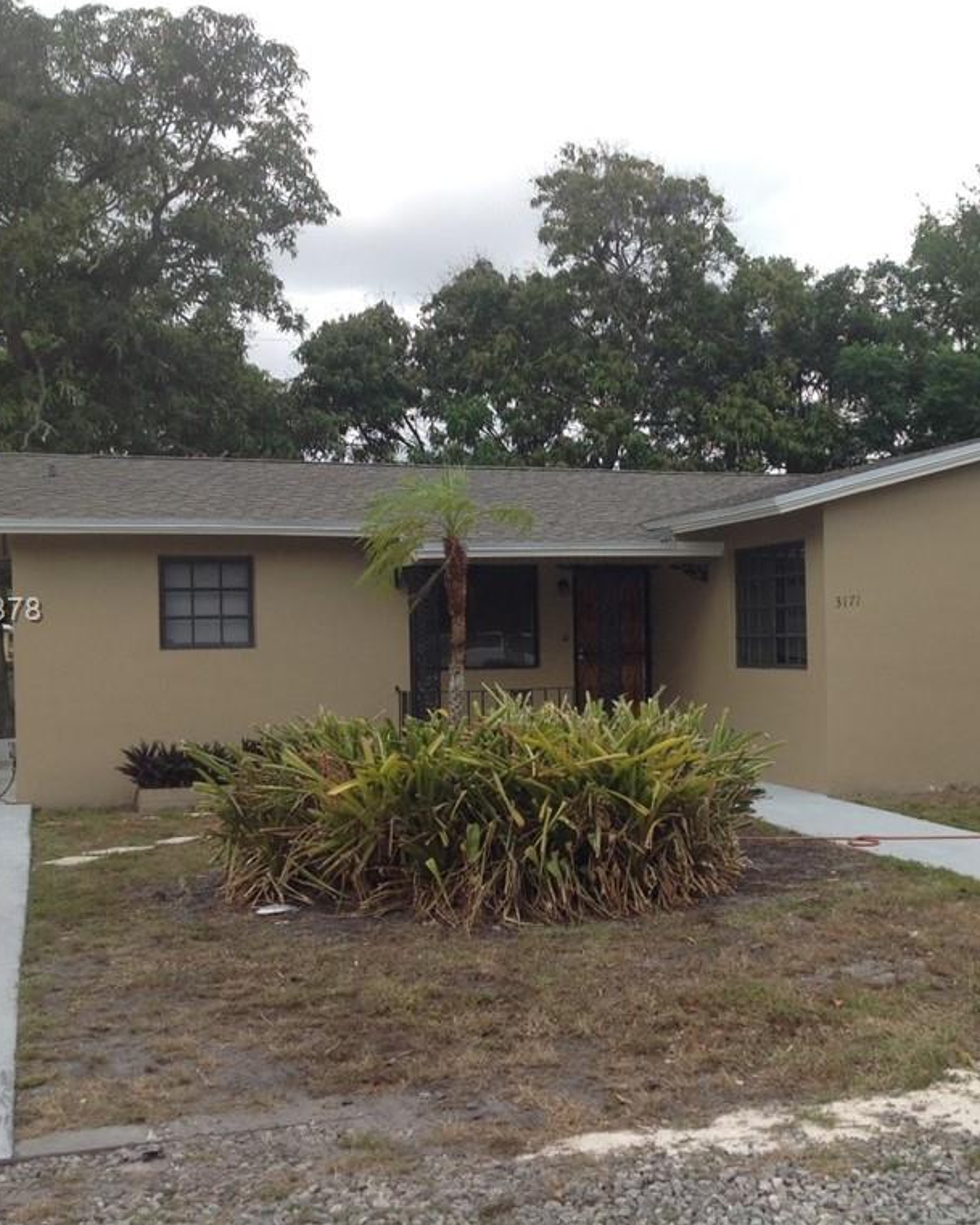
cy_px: 612
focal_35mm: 46
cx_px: 700
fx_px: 1667
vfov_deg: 40.3
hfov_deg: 32.3
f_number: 2.4
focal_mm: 4.28
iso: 50
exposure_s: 1/916
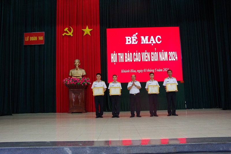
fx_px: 199
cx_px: 116
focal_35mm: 31
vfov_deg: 42.3
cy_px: 77
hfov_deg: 60.3
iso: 3200
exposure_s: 1/25
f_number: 6.3
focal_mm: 21
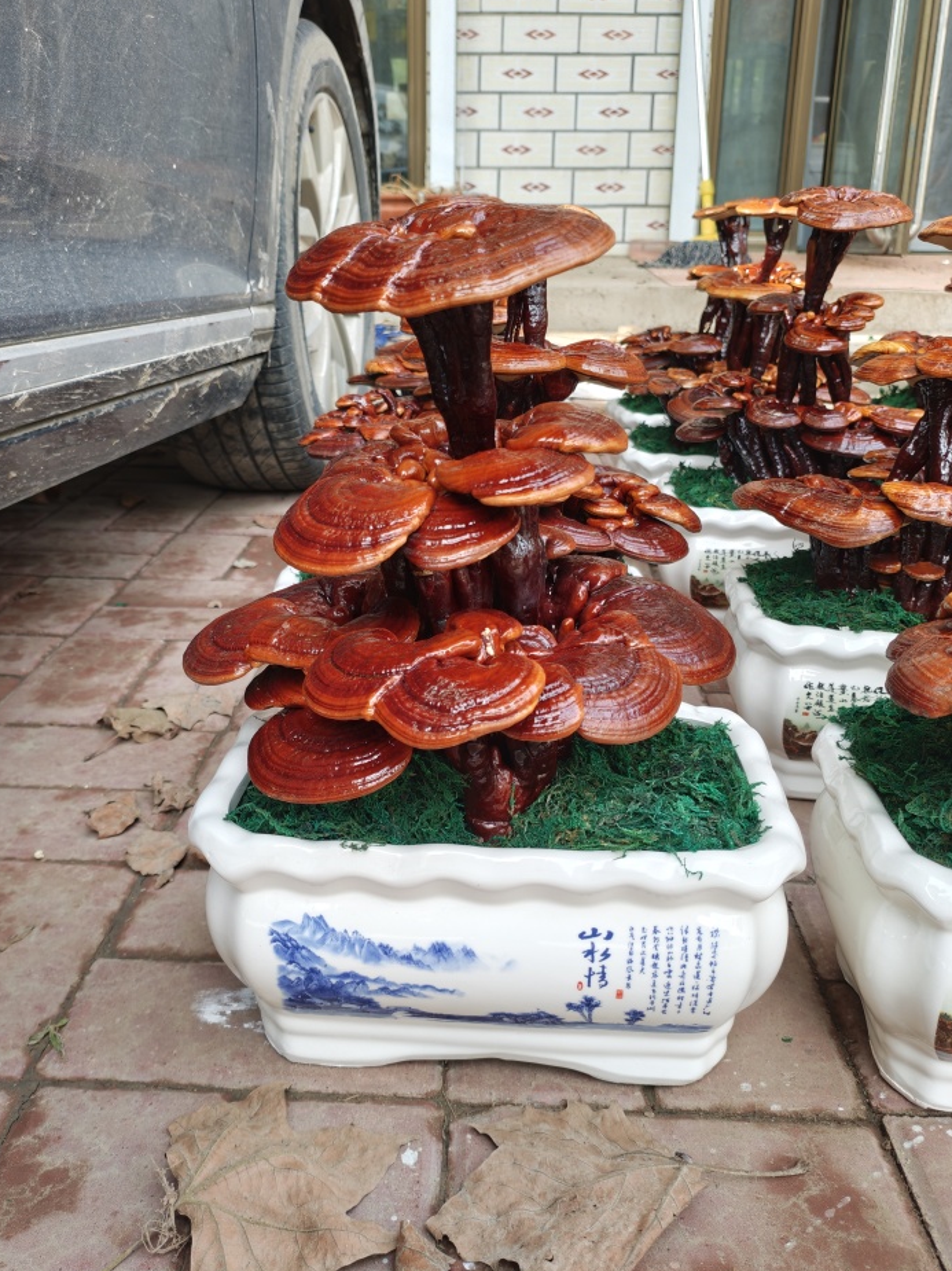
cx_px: 446
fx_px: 1101
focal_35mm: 30
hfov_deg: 46.7
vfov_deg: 60.0
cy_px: 636
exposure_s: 1/100
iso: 80
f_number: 1.5
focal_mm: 4.94
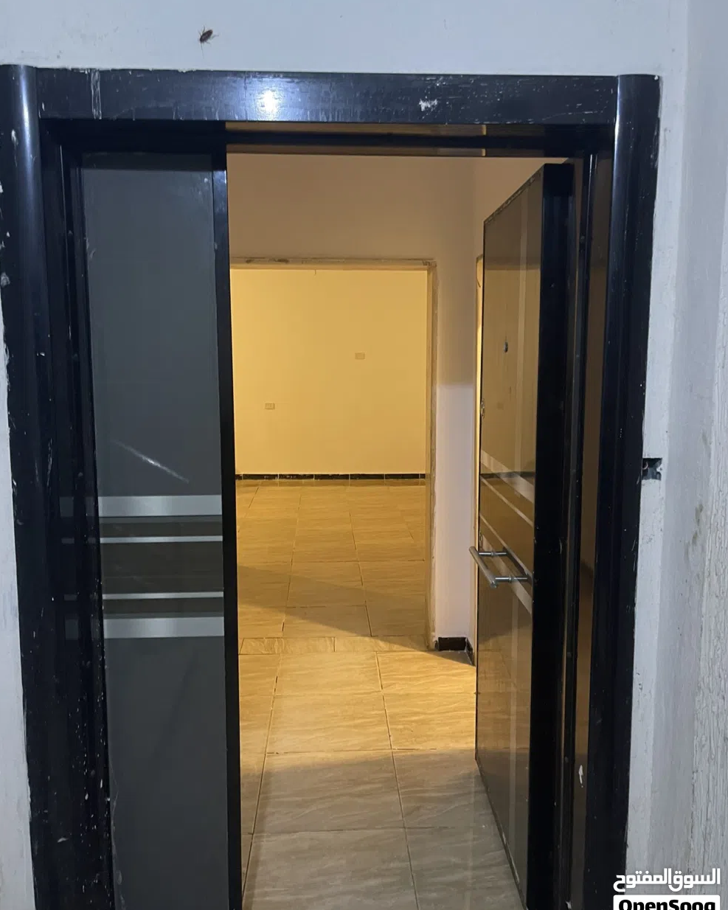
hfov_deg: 53.2
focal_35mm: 27
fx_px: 727
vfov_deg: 64.0
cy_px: 435
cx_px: 361
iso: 500
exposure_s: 1/25
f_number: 1.6
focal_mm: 5.1
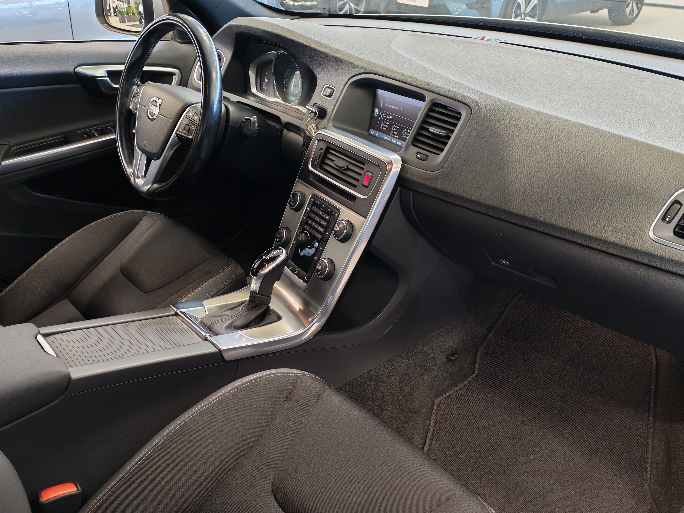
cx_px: 342
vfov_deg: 46.8
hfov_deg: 60.0
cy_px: 256
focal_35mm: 30
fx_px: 593
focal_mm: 6.12
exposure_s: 1/50
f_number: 1.9
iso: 800
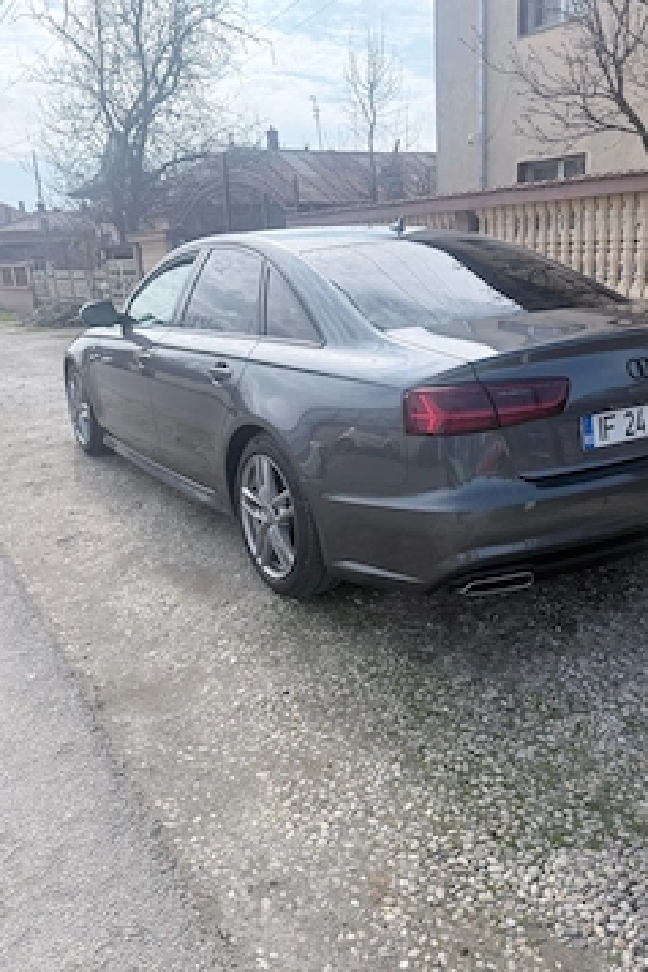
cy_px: 515
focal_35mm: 28
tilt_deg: -17.1
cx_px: 357
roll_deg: +2.7
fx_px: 756
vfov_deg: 65.4
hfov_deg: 46.3
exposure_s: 1/3584
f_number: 1.78
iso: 100
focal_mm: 6.76
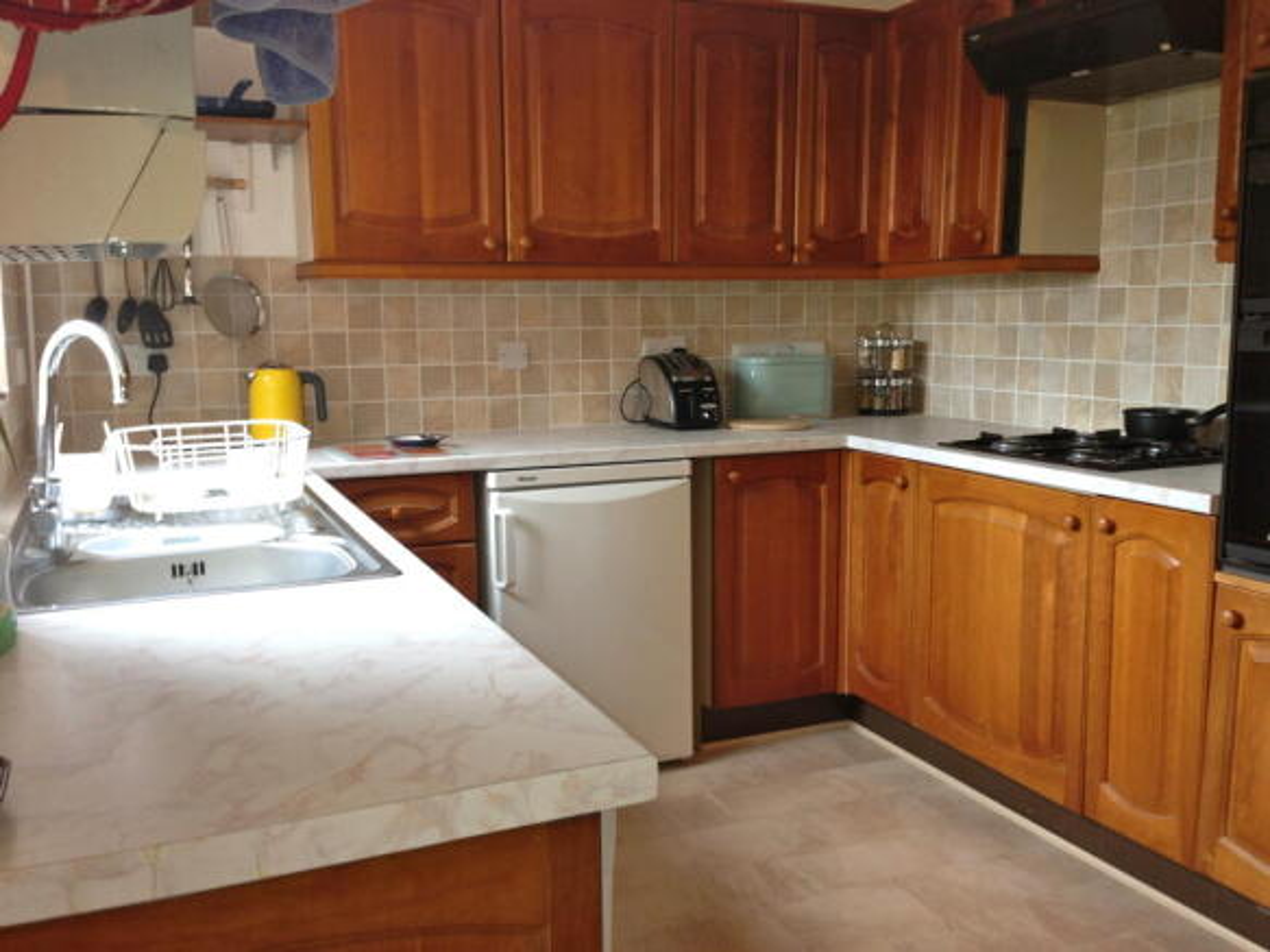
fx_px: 1210
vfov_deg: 42.9
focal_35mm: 33
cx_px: 635
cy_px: 476
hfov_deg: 55.4
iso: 80
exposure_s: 1/20
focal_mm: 4.13
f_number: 2.4
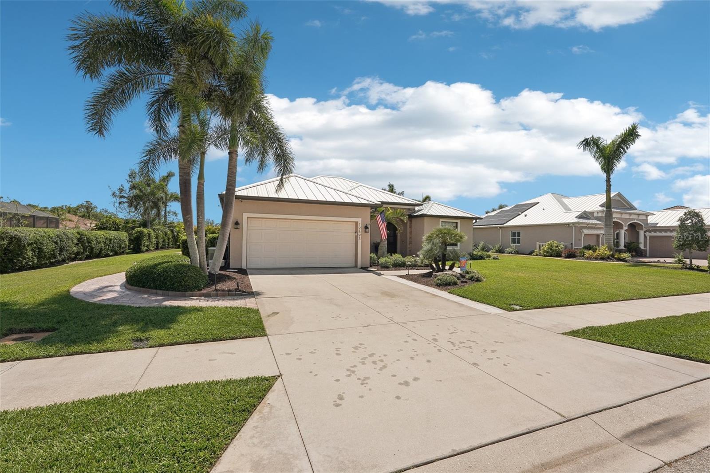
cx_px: 355
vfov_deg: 73.7
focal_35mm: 16
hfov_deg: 96.7
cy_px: 236
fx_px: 315
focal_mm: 16
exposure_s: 1/2500
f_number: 8
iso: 400
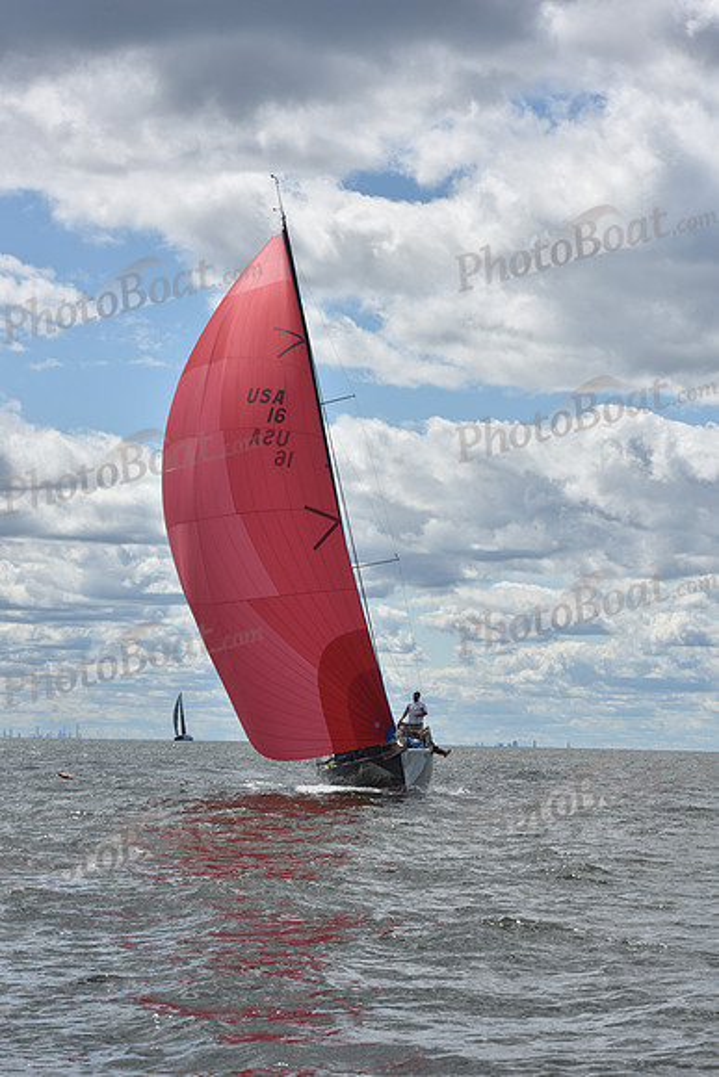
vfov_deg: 21.5
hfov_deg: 14.4
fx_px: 2844
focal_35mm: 95
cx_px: 360
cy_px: 538
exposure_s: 1/800
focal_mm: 95
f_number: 13
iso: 250
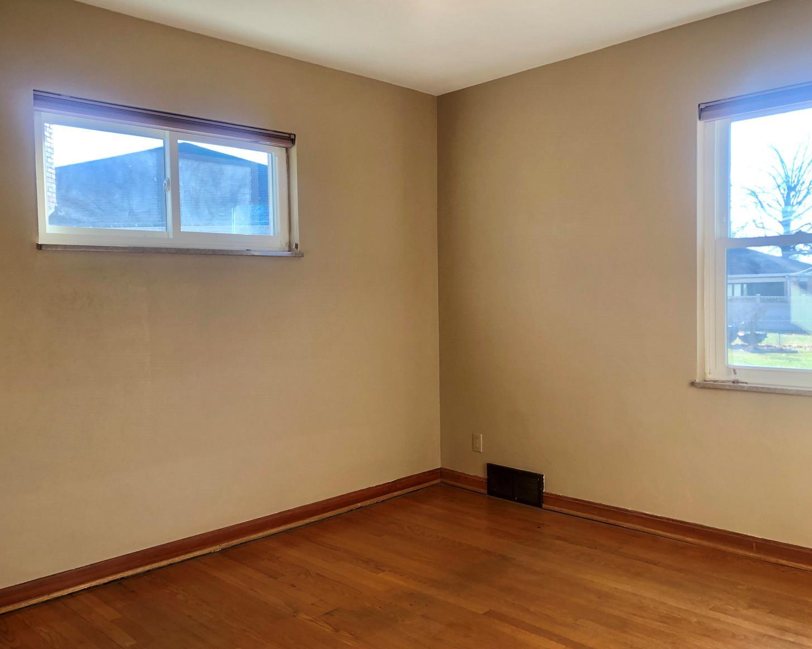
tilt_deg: -3.2
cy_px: 324
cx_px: 375
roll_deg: +0.4
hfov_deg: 58.7
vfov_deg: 48.5
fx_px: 721
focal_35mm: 30
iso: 64
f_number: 1.8
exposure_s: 1/120
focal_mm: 3.99
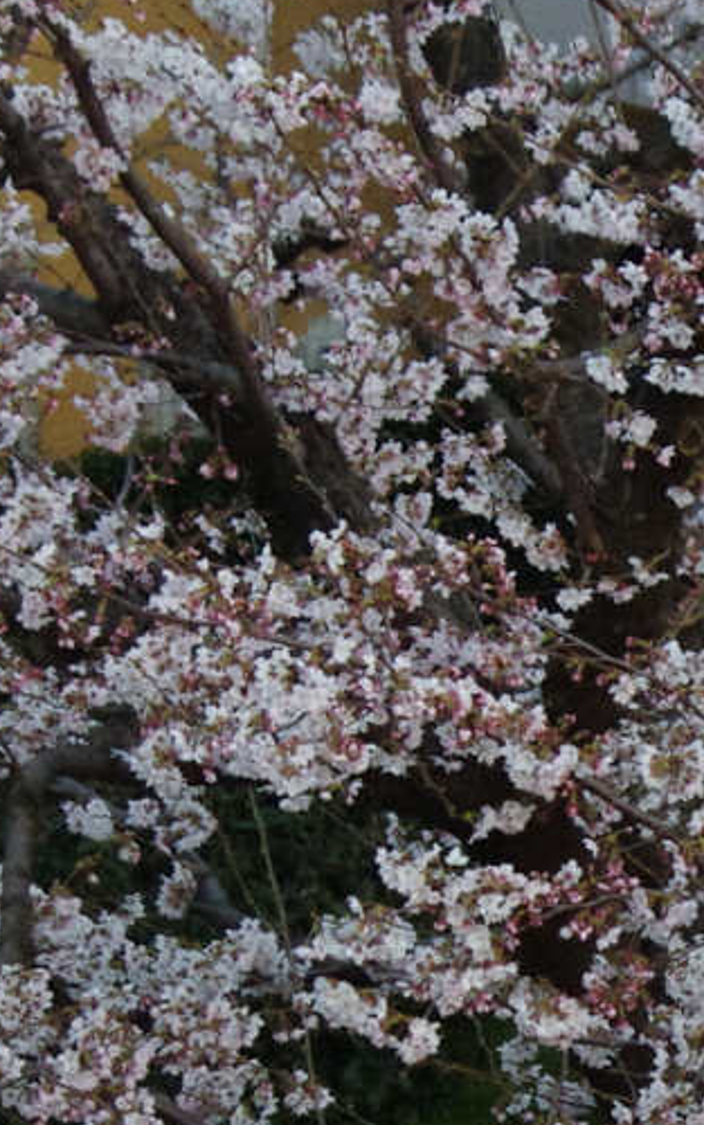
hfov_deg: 4.9
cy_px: 1123
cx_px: 1144
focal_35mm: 267
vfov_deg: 7.8
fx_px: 8187
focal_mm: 55
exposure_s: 1/100
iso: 1600
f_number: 6.3
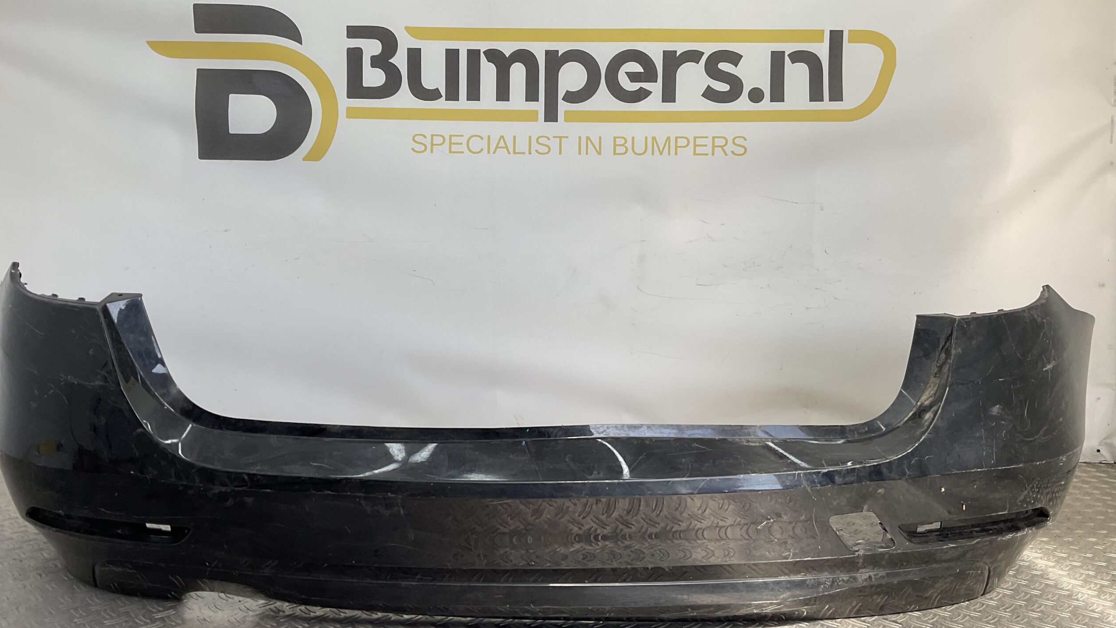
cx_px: 552
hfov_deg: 61.0
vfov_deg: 36.7
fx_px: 947
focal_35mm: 32
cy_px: 318
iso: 16
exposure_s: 1/232
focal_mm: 3
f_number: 1.8
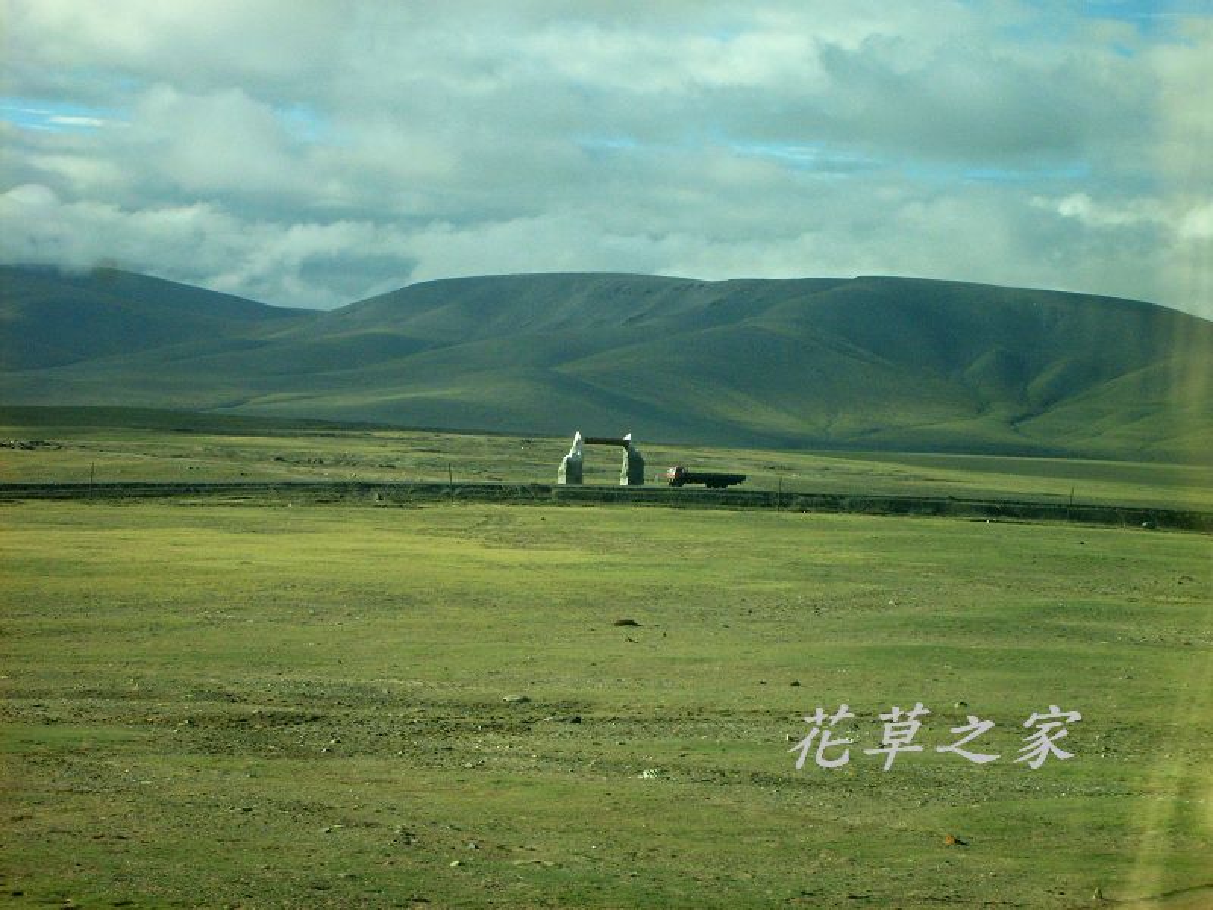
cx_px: 606
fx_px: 3714
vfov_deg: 14.0
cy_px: 455
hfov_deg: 18.5
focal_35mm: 106
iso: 80
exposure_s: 1/500
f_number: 4.9
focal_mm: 17.4
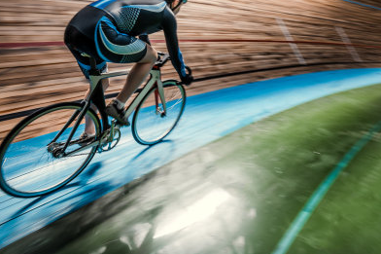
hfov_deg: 71.5
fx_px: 264
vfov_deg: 49.6
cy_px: 70
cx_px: 197
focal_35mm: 25
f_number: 4
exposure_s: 1/50
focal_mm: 16
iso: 100
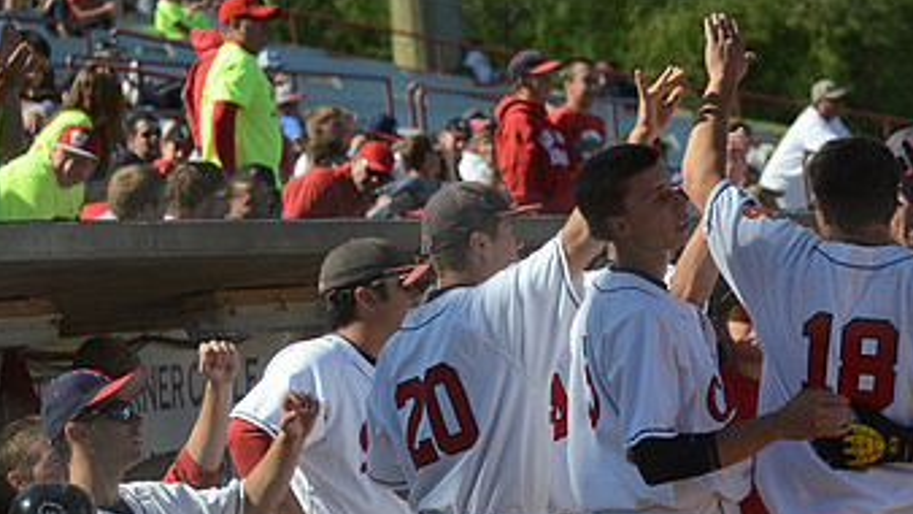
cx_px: 727
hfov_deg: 8.4
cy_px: 419
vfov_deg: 4.7
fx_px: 6194
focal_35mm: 256
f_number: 4.5
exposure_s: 1/8000
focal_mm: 95
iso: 1000
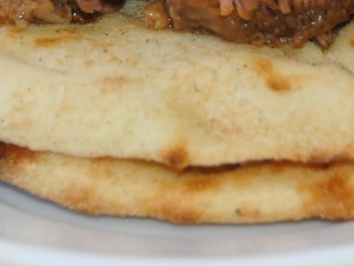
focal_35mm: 351
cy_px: -124
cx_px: 283
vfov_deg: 4.2
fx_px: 3589
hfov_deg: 5.6
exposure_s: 1/160
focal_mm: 70
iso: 800
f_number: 5
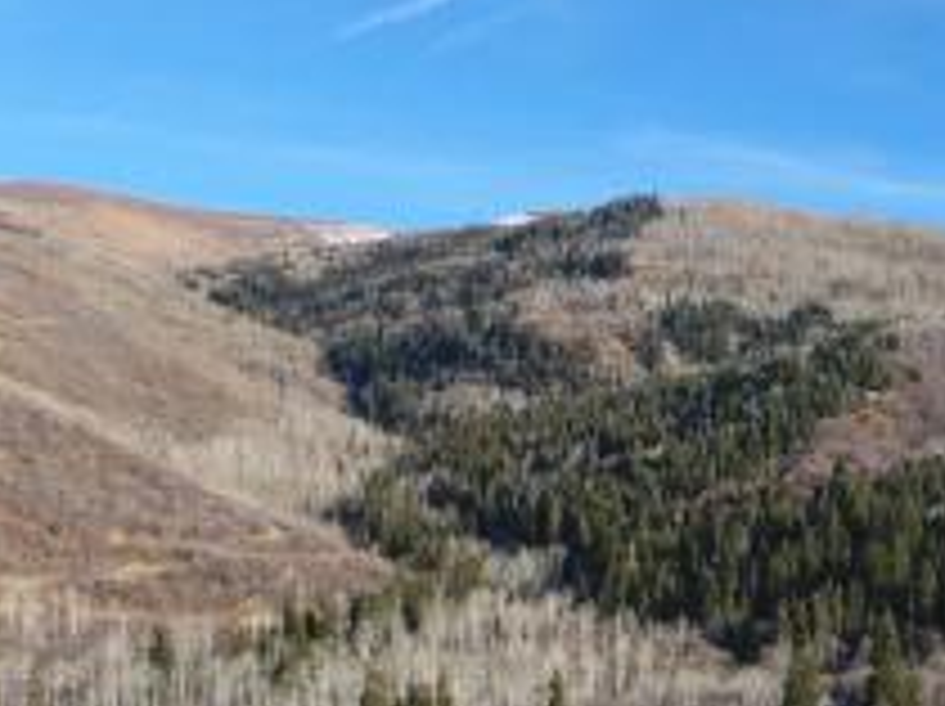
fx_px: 1663
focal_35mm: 61
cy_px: 598
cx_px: 1138
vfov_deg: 23.5
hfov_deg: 27.8
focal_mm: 3.61
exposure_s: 1/488
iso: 100
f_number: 2.8
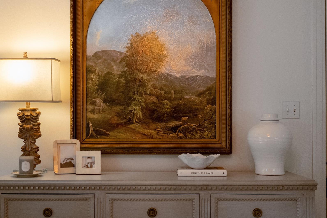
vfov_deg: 29.8
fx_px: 409
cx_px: 151
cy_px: 90
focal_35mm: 45
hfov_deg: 43.6
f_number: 2
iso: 5000
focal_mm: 35
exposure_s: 1/640
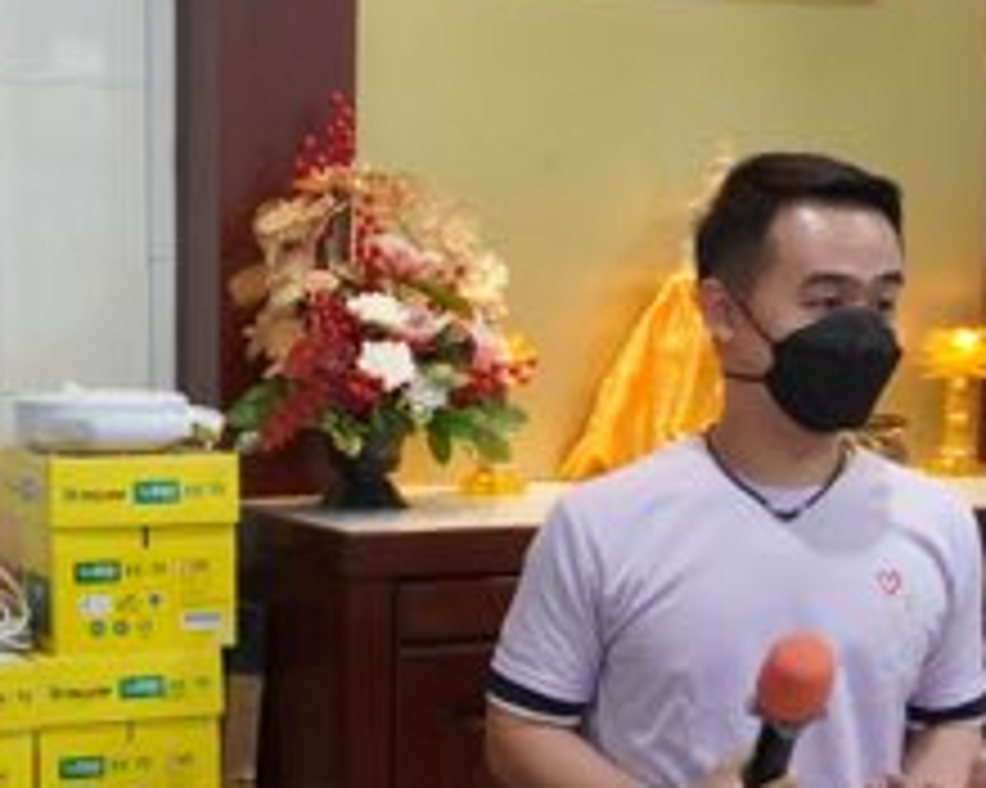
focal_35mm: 71
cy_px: 666
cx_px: 221
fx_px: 2072
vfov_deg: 21.2
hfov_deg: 26.4
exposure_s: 1/160
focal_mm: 23
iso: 5000
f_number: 4
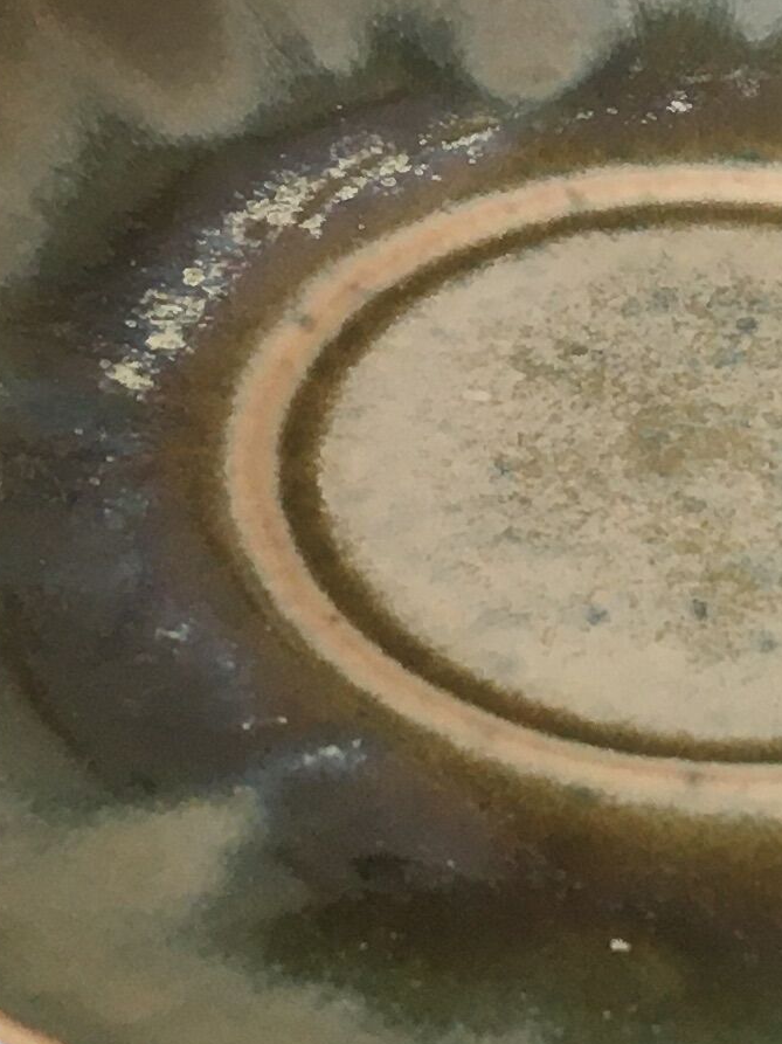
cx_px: 404
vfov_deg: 14.7
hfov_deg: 11.3
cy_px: -119
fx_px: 3949
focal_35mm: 131
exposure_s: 1/33
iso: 50
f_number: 2.2
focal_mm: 4.15
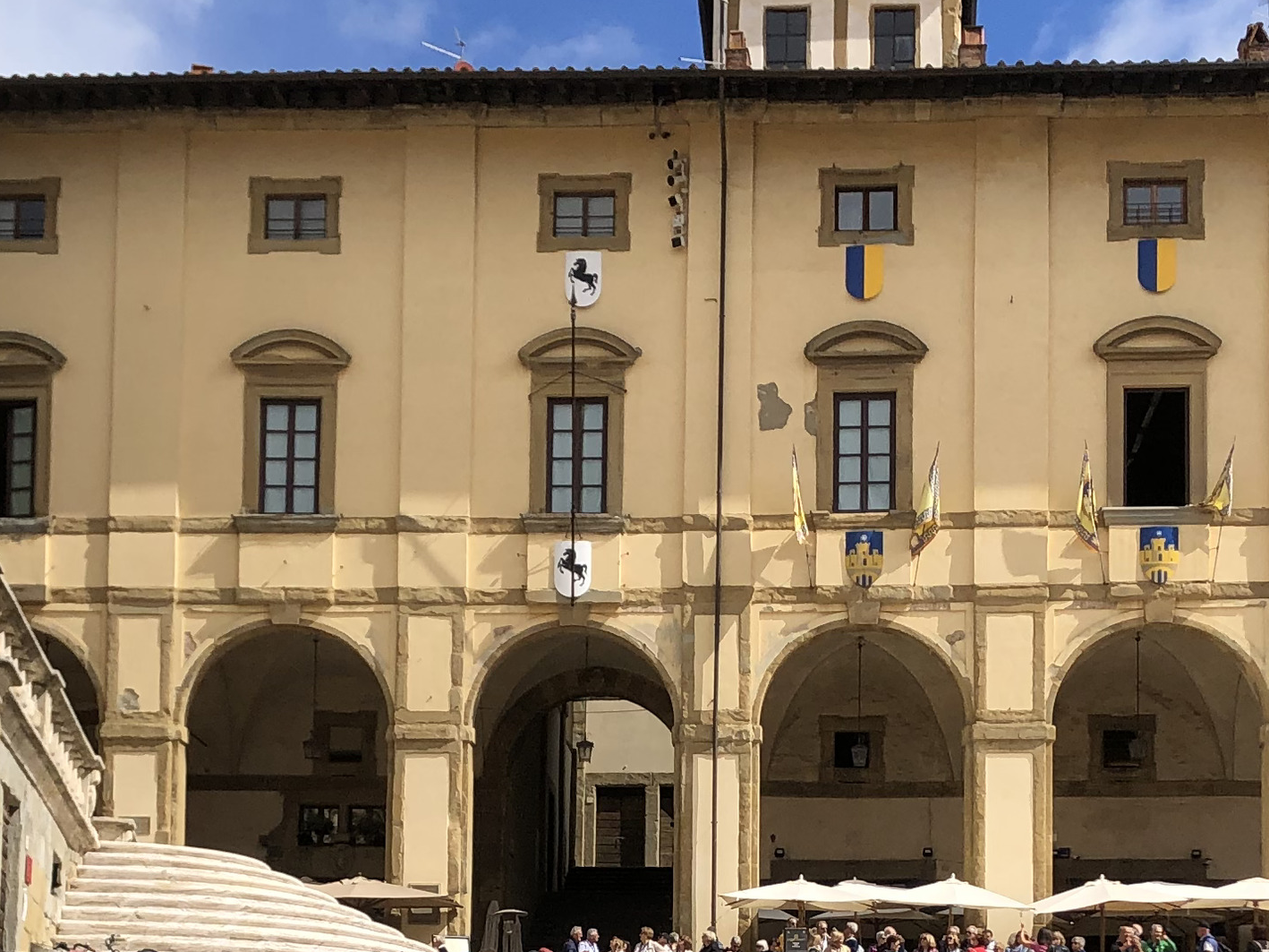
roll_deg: +0.1
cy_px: 965
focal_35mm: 79
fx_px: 2896
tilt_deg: +6.6
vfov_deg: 18.2
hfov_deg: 24.7
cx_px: 575
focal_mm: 4
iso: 20
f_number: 1.8
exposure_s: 1/2857
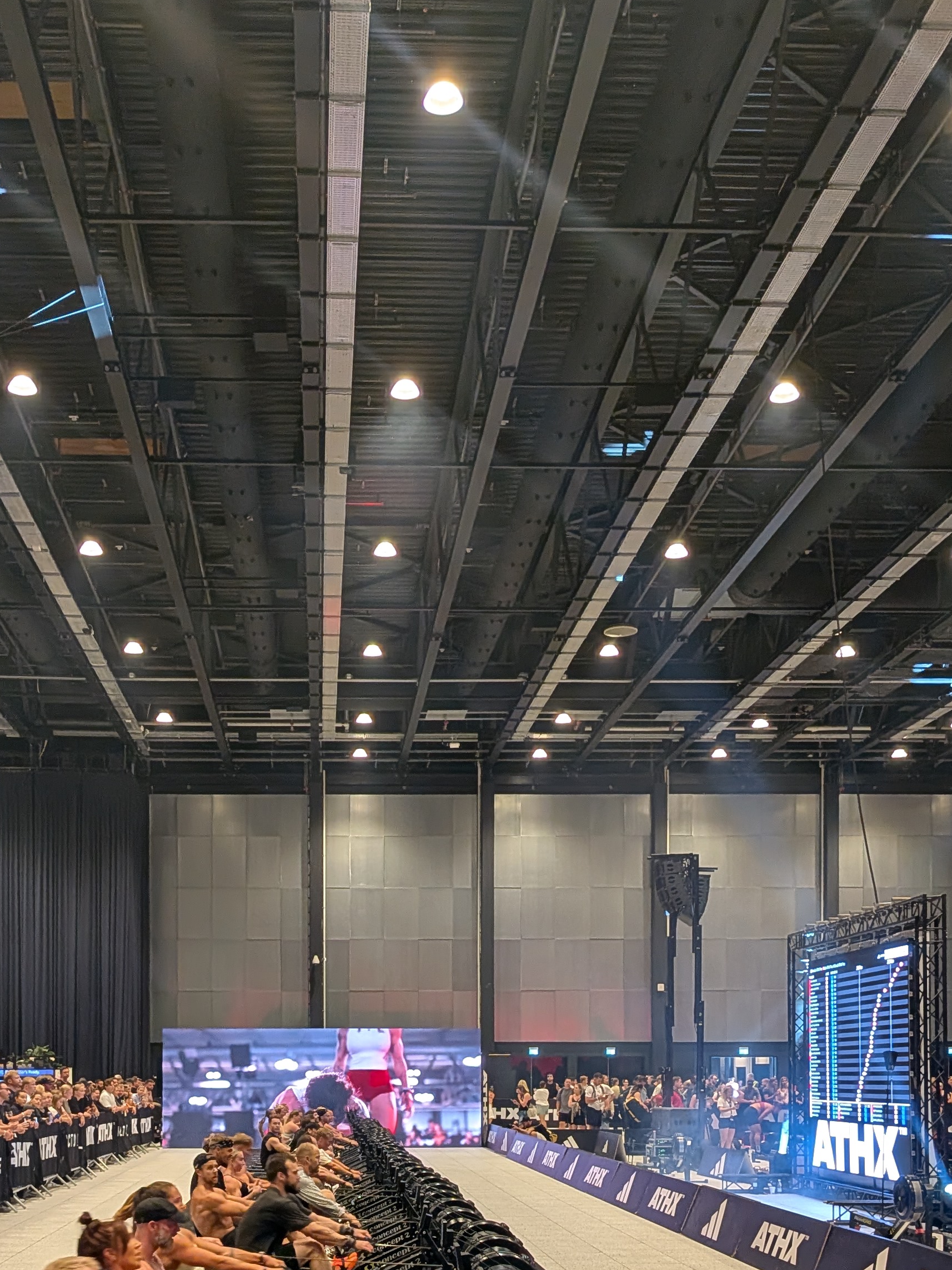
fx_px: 1540
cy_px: 1061
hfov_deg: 34.2
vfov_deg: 42.3
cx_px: 375
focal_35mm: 42
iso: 294
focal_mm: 4.53
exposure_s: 1/100
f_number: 1.7
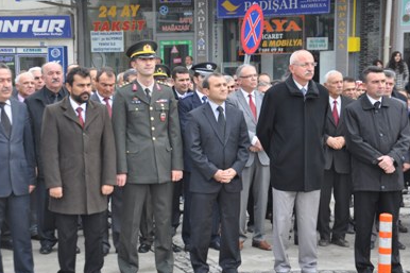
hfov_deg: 23.4
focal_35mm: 87
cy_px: 156
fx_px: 990
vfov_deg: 15.7
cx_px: 192
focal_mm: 50
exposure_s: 1/125
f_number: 5.6
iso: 320
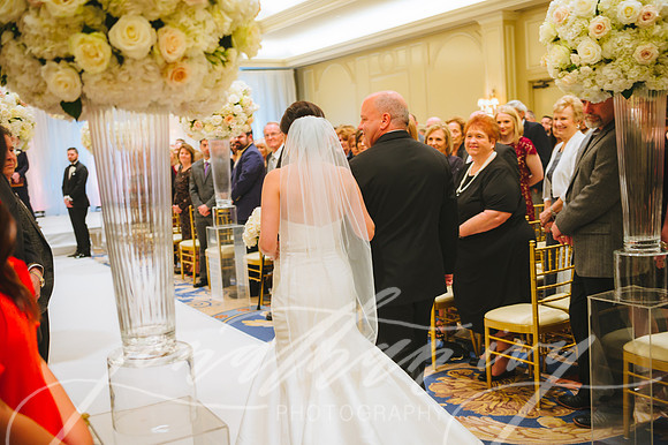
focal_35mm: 38
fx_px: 705
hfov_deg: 50.7
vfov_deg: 35.0
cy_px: 222
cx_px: 334
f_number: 2.8
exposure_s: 1/125
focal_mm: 38
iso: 2500
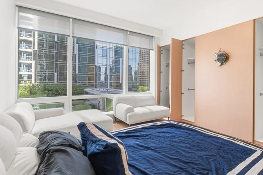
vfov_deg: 67.3
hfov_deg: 89.6
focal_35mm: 18
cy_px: 85
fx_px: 131
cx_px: 148
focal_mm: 10
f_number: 7.1
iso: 320
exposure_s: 1/13
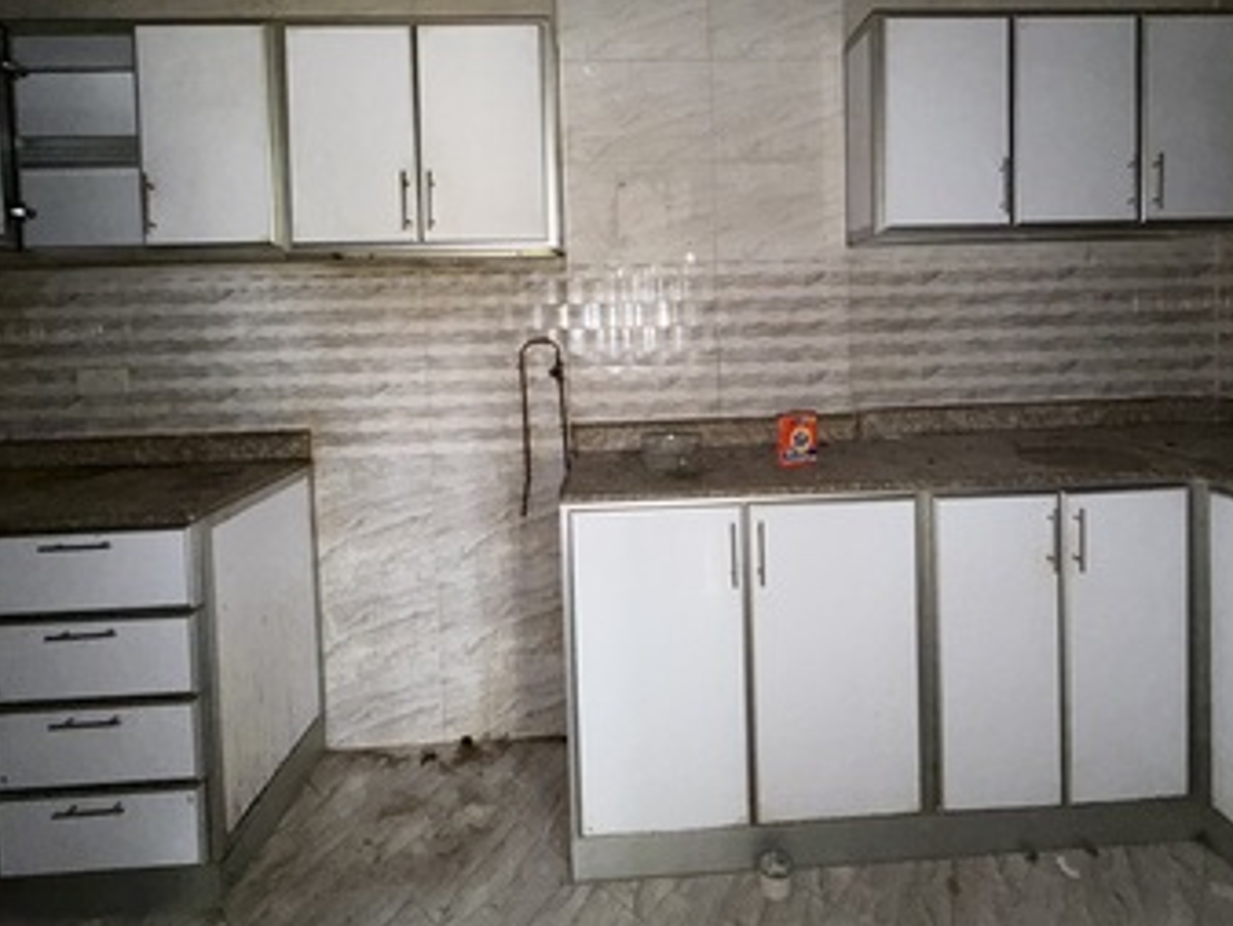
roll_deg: +1.9
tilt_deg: -1.8
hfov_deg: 84.5
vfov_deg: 67.4
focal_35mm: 19
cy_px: 335
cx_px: 657
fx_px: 677
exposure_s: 1/38
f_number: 2.2
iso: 320
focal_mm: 2.22
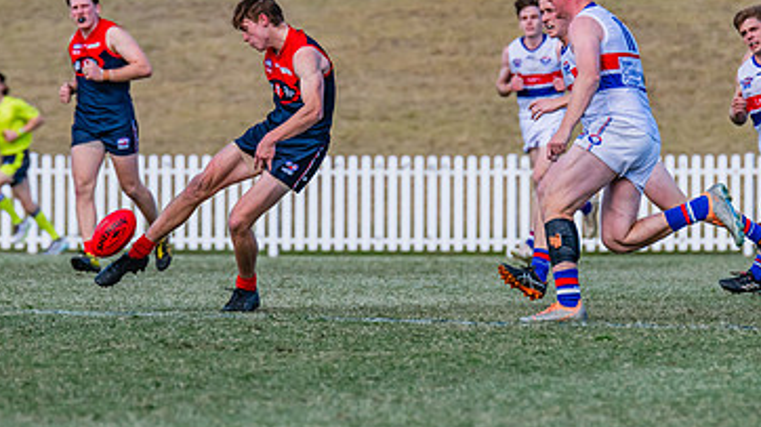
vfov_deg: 1.7
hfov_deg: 3.0
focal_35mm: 721
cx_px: 292
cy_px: 88
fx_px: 14538
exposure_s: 1/1600
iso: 800
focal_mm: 420
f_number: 6.3
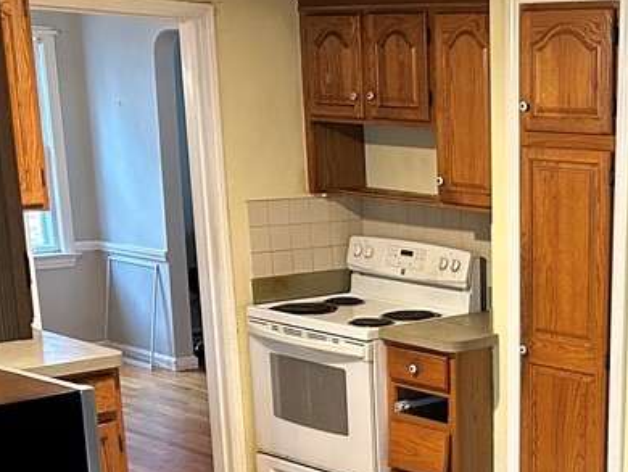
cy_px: 454
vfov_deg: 22.5
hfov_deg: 28.7
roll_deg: -1.7
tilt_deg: -17.4
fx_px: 1144
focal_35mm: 63
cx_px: 636
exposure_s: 1/60
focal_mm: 6.86
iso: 800
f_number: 1.78
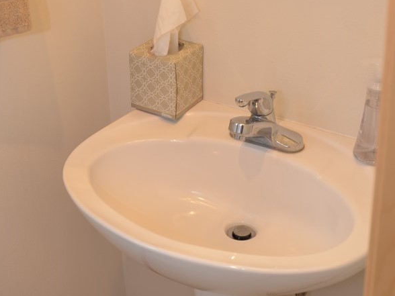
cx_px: 164
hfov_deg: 30.2
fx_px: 730
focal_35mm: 64
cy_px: 41
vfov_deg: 22.5
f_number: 4.5
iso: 200
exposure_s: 1/80
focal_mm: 24
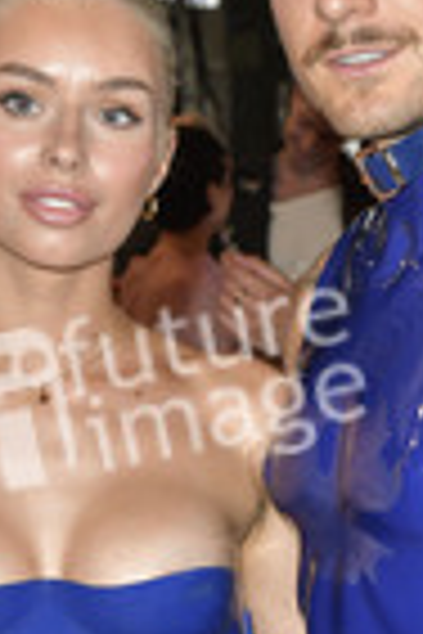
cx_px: 266
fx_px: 2696
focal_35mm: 153
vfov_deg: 13.3
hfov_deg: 9.0
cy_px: 621
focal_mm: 45
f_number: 7.1
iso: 800
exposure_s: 1/250
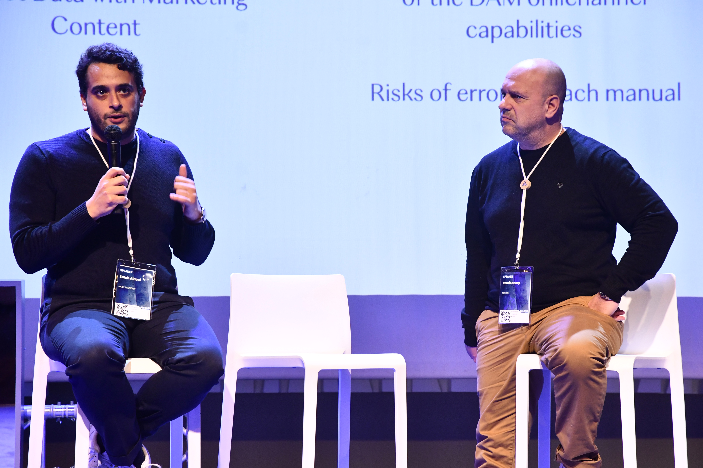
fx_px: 2197
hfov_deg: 18.2
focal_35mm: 112
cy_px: 234
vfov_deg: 12.2
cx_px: 352
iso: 2000
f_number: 5.6
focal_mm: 75
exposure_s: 1/60
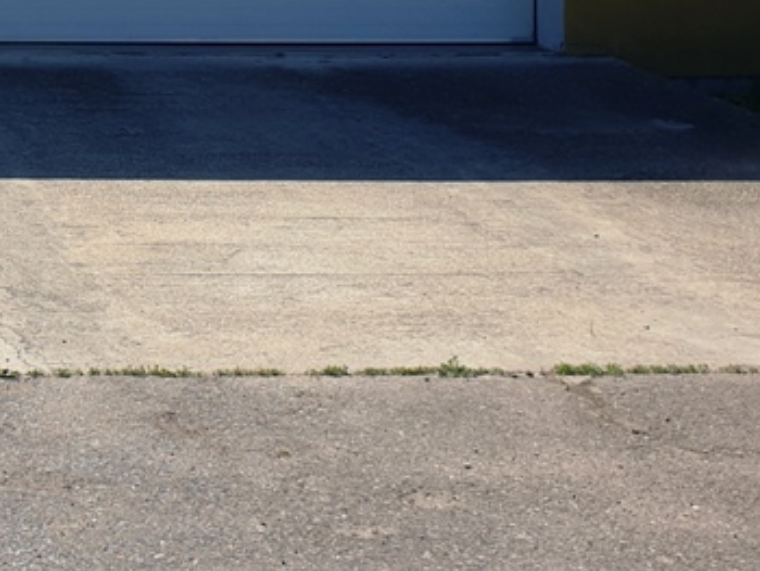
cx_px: -154
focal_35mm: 76
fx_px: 1670
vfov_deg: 18.5
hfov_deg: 23.4
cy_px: -100
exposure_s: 1/1686
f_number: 2.4
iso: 50
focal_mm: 4.3
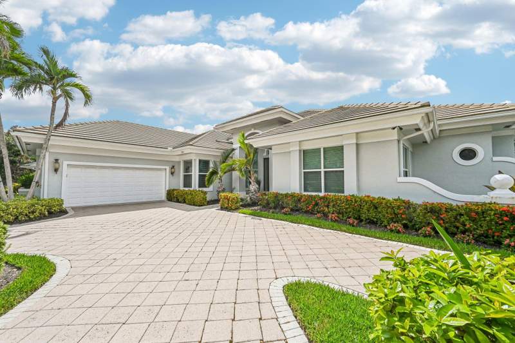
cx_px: 258
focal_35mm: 14
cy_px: 172
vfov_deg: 81.1
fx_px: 200
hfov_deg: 104.3
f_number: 11
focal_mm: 14
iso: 2500
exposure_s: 1/6400
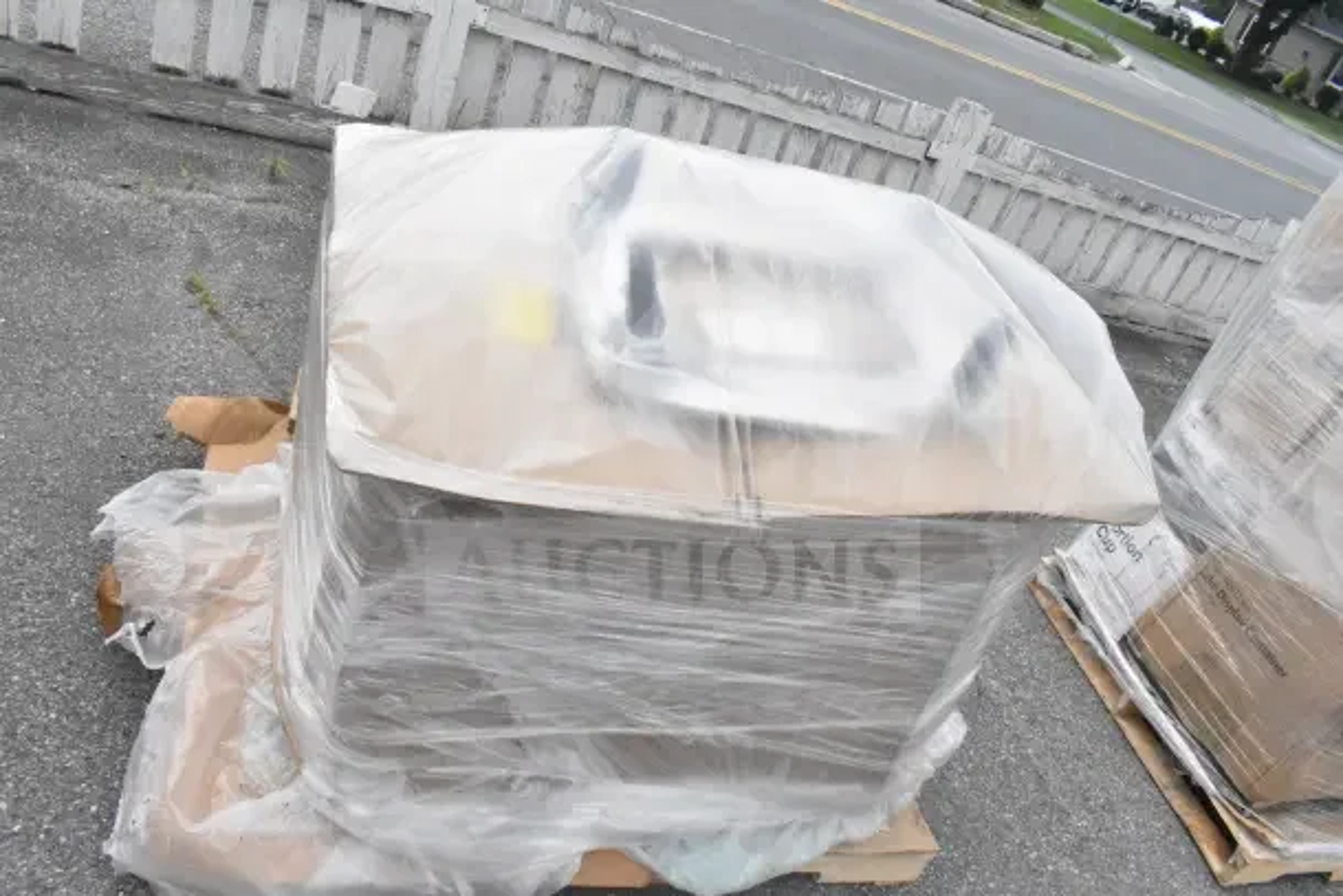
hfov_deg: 67.4
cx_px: 672
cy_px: 448
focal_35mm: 27
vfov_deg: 48.0
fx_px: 1007
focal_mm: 18
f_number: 18
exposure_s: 1/2000
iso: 6400
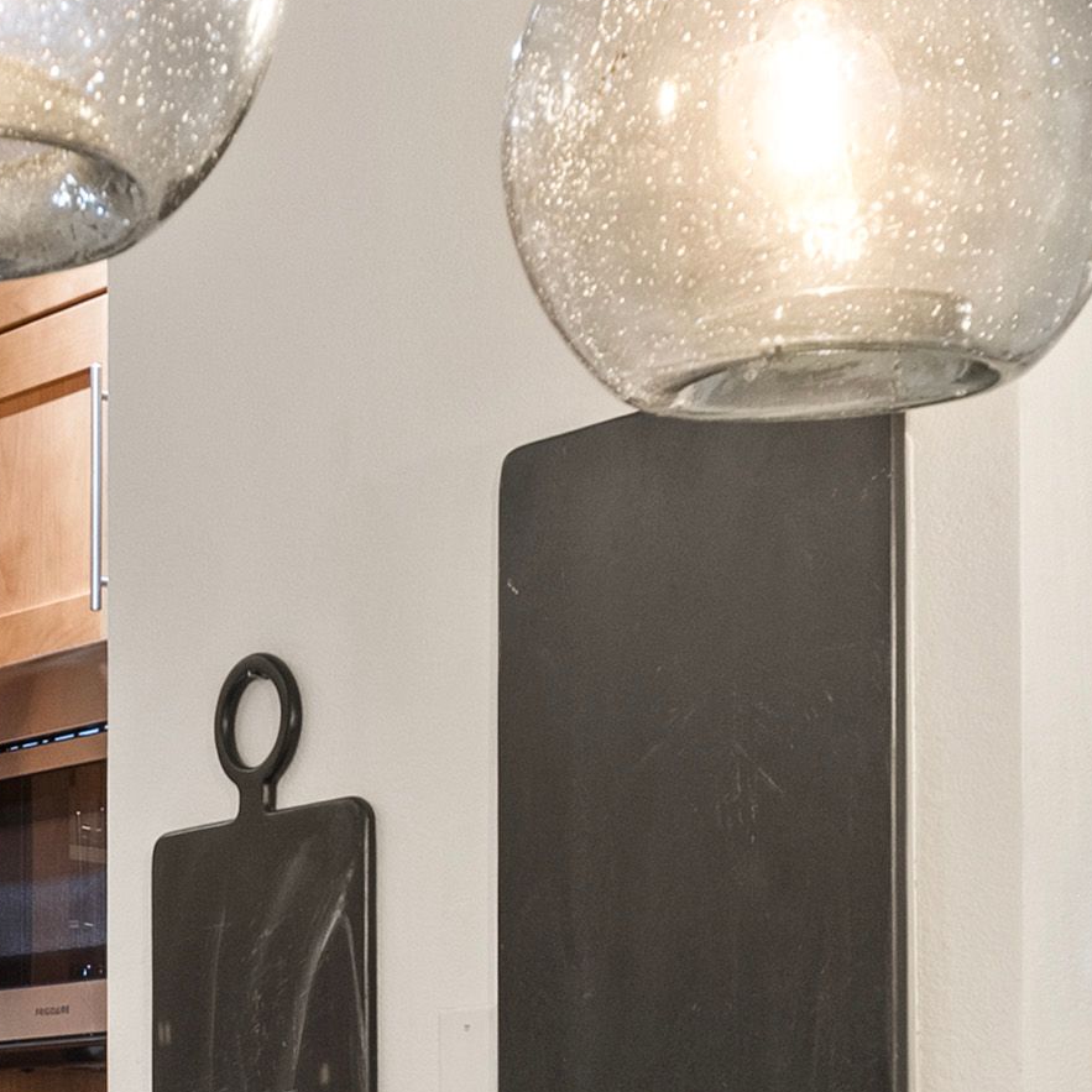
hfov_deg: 15.7
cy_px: 1278
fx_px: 3926
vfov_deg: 15.3
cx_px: 179
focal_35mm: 110
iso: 640
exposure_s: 1/2
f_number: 7.1
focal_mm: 19
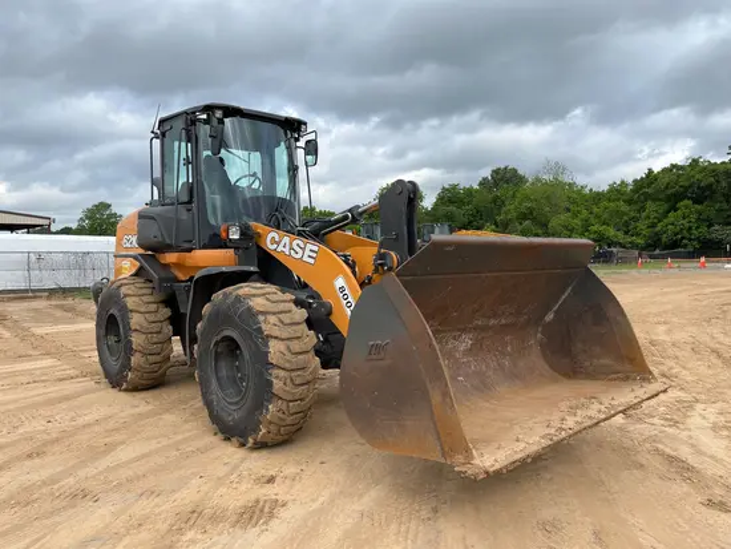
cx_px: 366
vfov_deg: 53.1
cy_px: 274
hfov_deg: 67.3
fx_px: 549
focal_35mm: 26
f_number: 1.6
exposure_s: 1/1832
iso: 50
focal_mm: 5.1
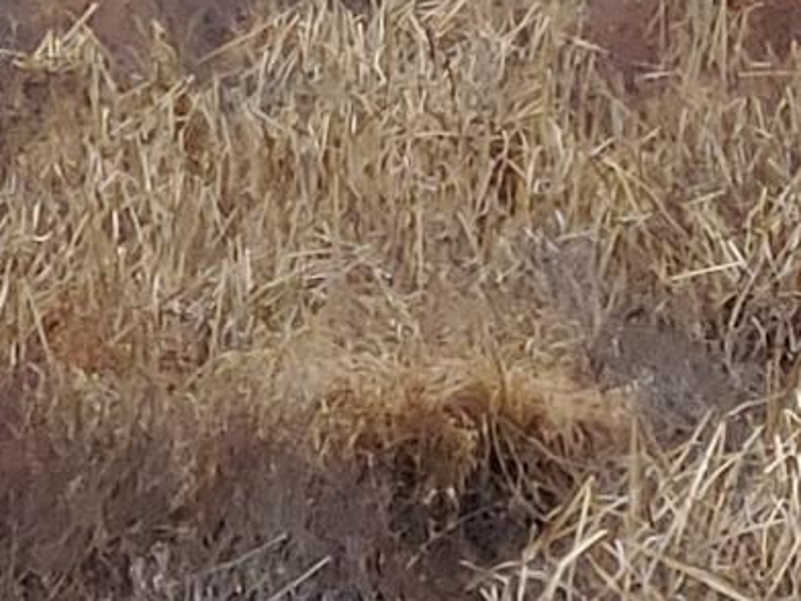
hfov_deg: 5.2
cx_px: 386
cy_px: 319
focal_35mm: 383
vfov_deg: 3.9
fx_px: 8862
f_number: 2.4
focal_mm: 5.88
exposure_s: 1/60
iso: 250
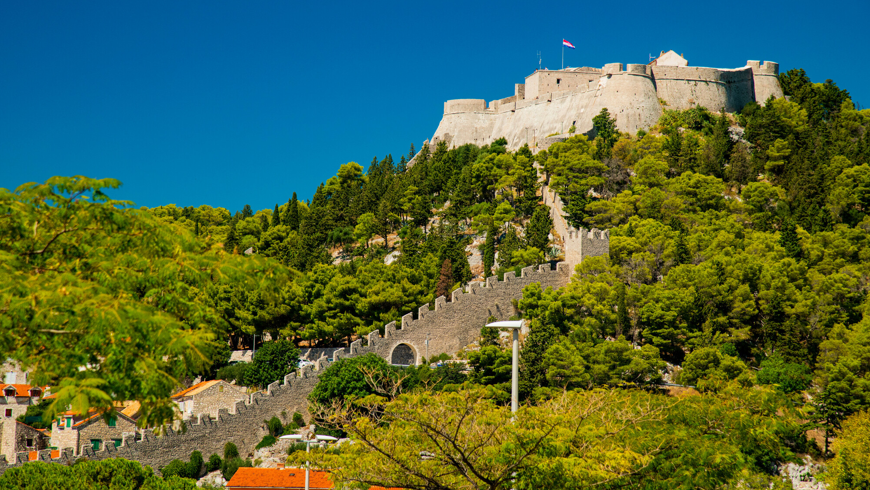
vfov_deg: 9.6
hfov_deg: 17.0
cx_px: 435
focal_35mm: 126
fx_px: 2907
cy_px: 205
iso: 320
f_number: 8
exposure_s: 1/400
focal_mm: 120
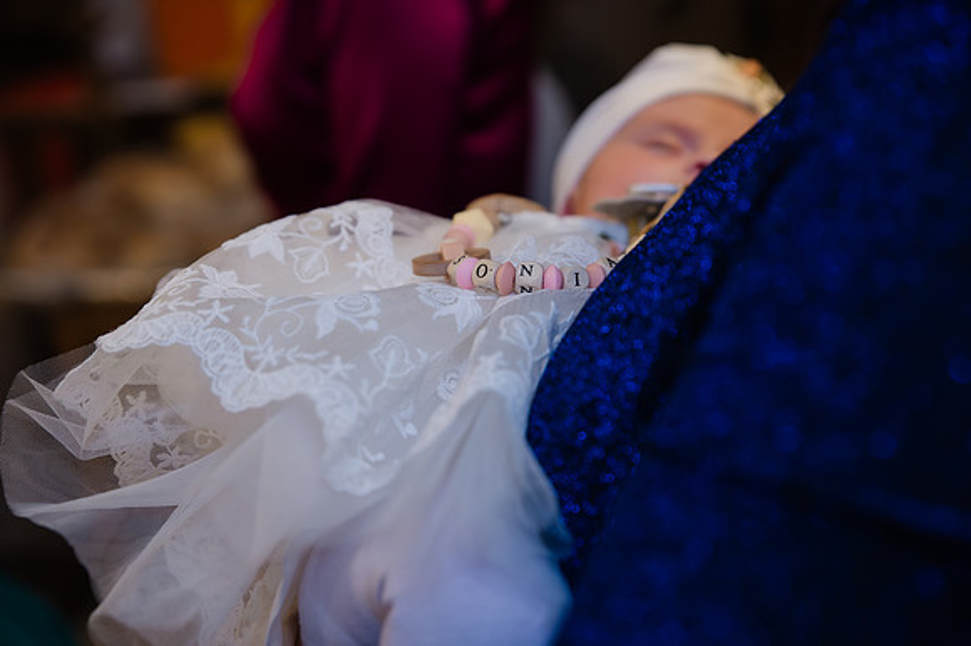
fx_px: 1887
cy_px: 323
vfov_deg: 19.4
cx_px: 486
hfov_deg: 28.9
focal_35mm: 70
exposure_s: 1/125
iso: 1000
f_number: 3.5
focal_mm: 70
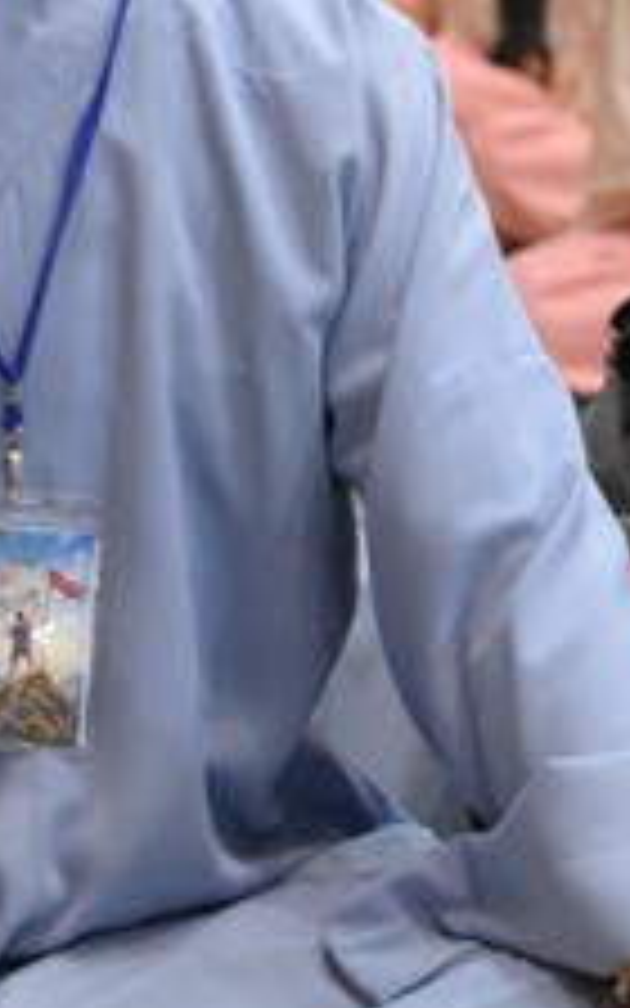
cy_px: 126
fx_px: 3901
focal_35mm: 142
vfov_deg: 14.6
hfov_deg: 9.2
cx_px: 58
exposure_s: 1/80
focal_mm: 48
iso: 3200
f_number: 4
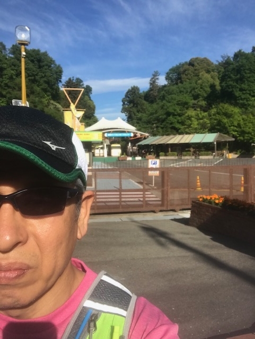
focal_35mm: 32
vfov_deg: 56.8
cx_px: 128
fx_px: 314
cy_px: 170
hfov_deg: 44.2
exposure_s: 1/1185
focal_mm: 2.87
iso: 25
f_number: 2.2
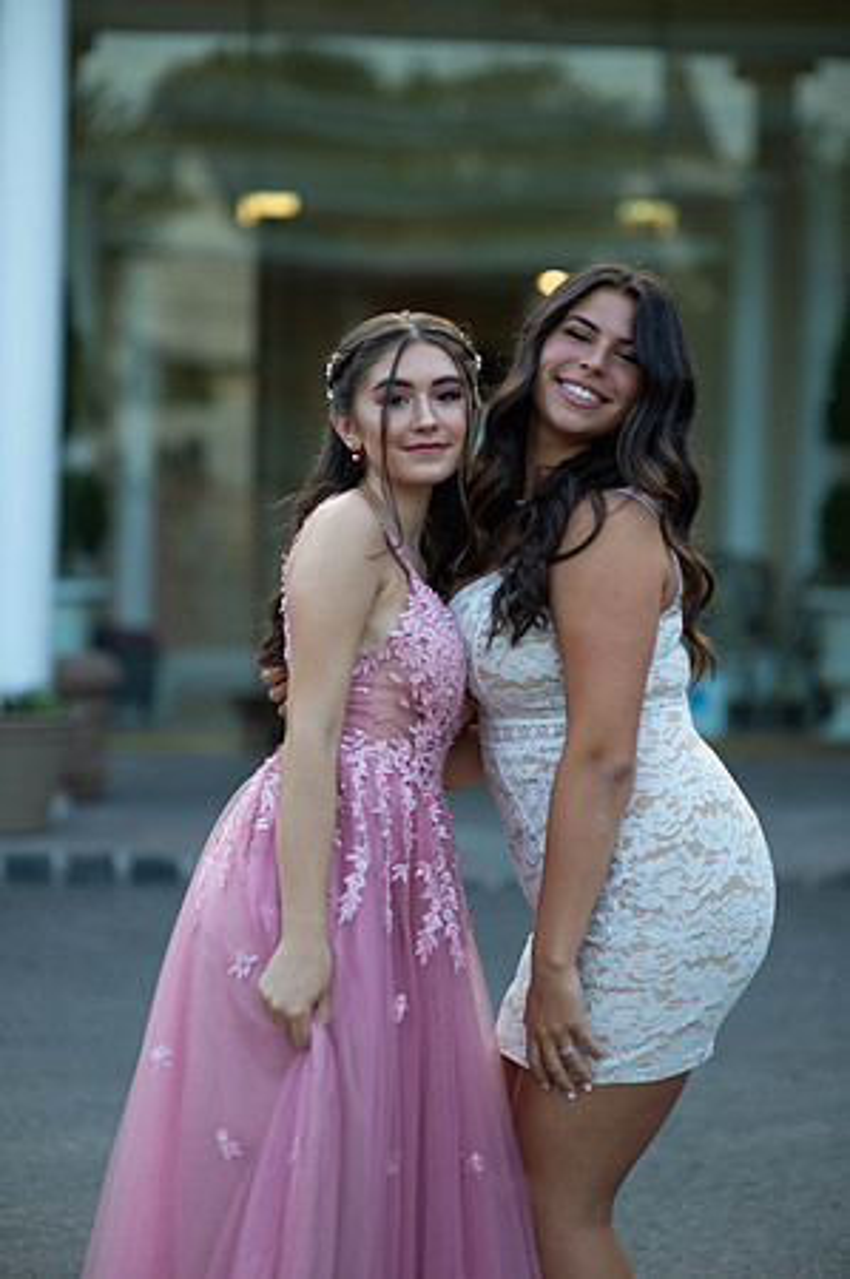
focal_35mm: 85
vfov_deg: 23.9
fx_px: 3017
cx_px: 425
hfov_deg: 16.0
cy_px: 640
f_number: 2
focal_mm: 85
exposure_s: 1/1000
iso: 250
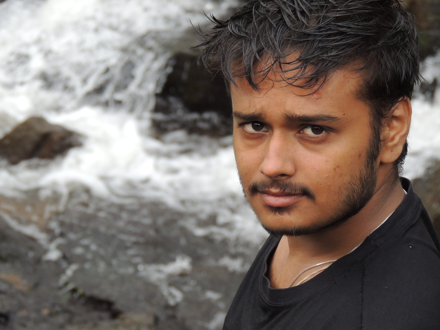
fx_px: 3178
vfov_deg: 5.9
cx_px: 220
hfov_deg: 7.9
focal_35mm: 250
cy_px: 165
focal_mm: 44.5
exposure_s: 1/400
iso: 400
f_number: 4.7
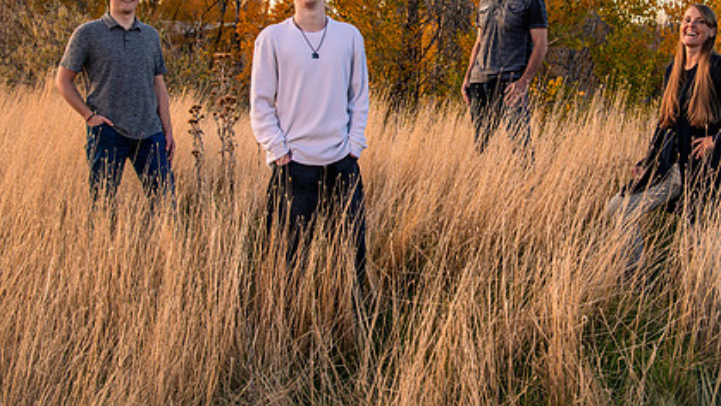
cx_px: 477
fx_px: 1109
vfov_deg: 20.5
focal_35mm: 58
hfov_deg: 35.7
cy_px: 77
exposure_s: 1/250
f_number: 7.1
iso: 400
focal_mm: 35
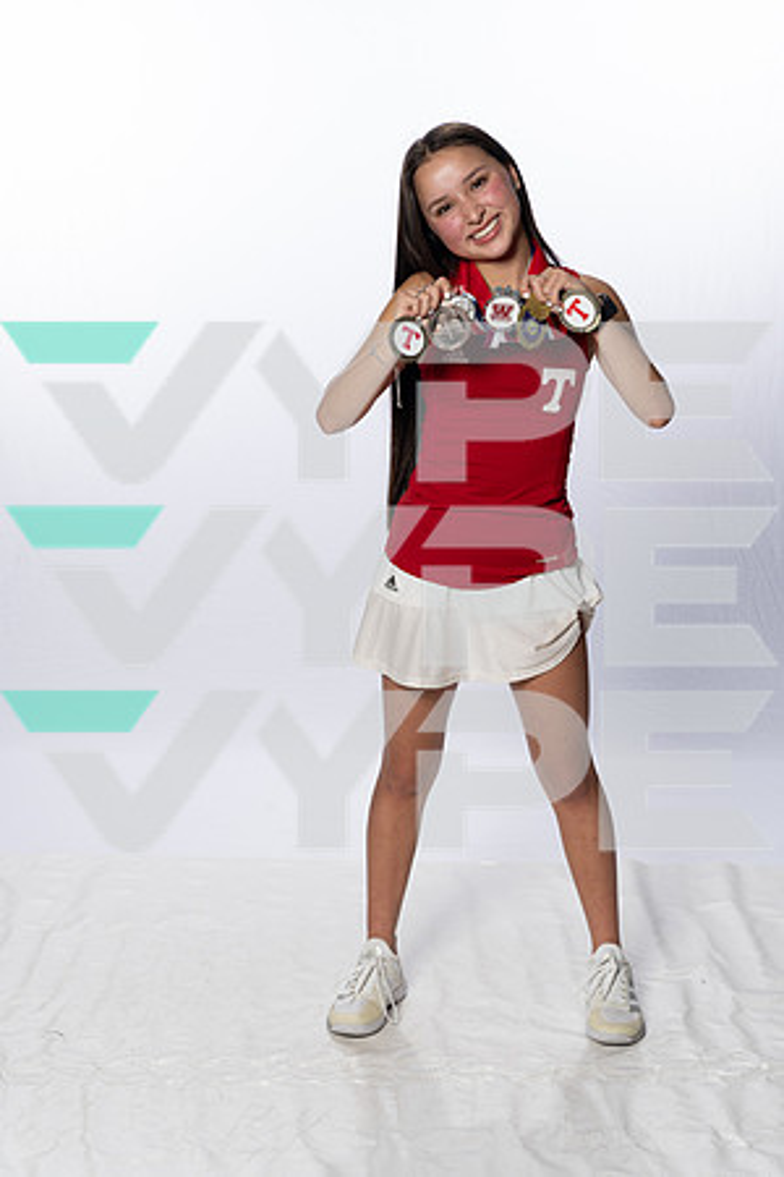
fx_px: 2286
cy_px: 588
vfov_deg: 28.8
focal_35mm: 70
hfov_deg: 19.5
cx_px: 392
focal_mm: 70
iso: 640
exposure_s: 1/250
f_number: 8
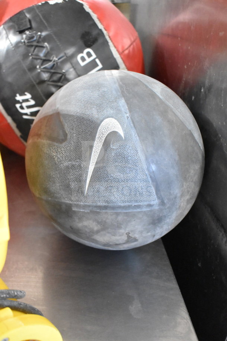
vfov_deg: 51.3
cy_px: 170
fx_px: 355
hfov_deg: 35.5
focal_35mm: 38
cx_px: 114
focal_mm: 25
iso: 6400
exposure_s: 1/60
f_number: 4
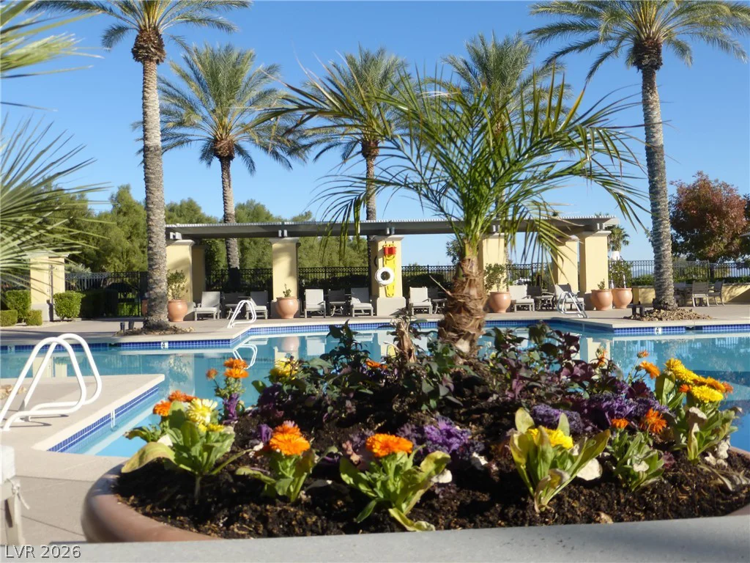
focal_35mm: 40
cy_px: 282
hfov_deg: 46.8
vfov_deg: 36.0
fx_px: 867
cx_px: 375
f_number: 3.9
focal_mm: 6.9
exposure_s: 1/1000
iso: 100
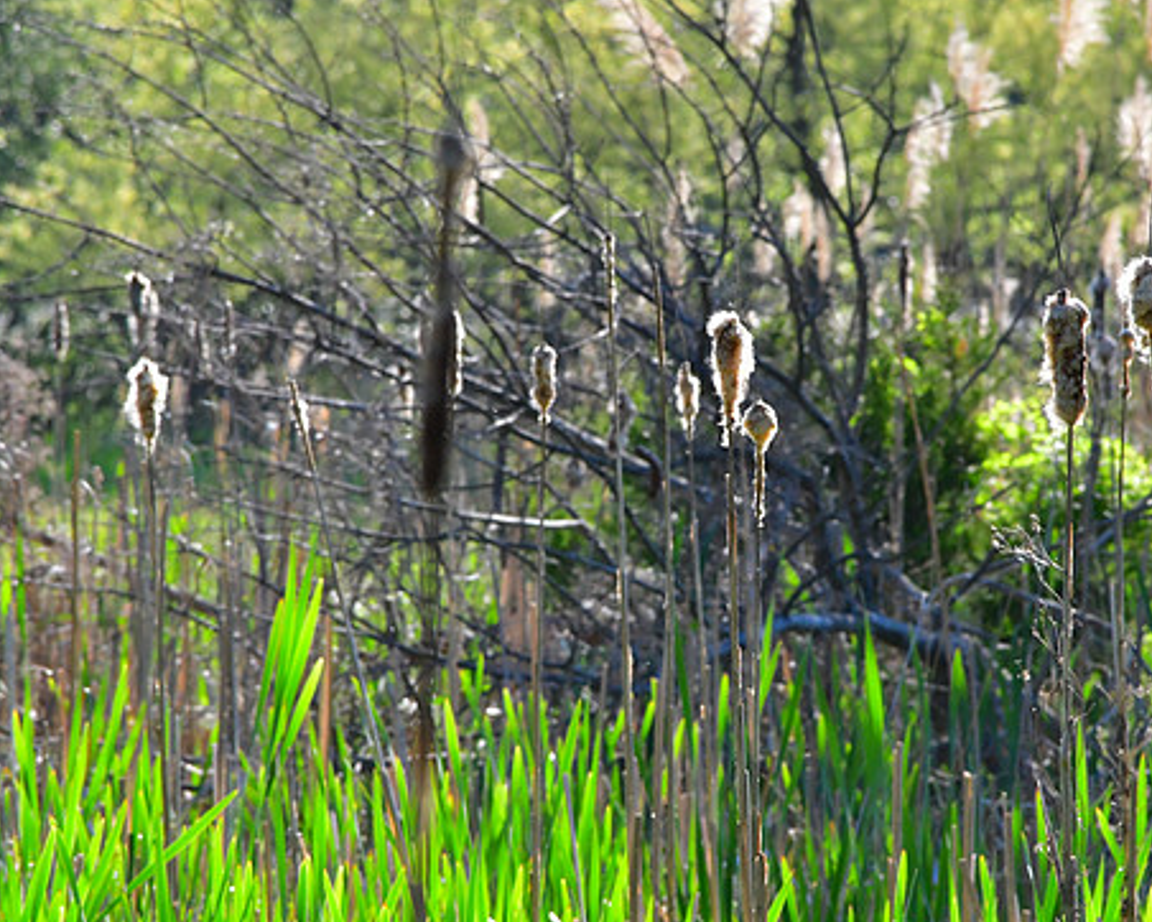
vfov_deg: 2.9
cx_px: 668
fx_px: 18487
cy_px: 485
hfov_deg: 3.6
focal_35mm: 542
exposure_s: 1/500
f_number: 16
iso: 2200
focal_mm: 300
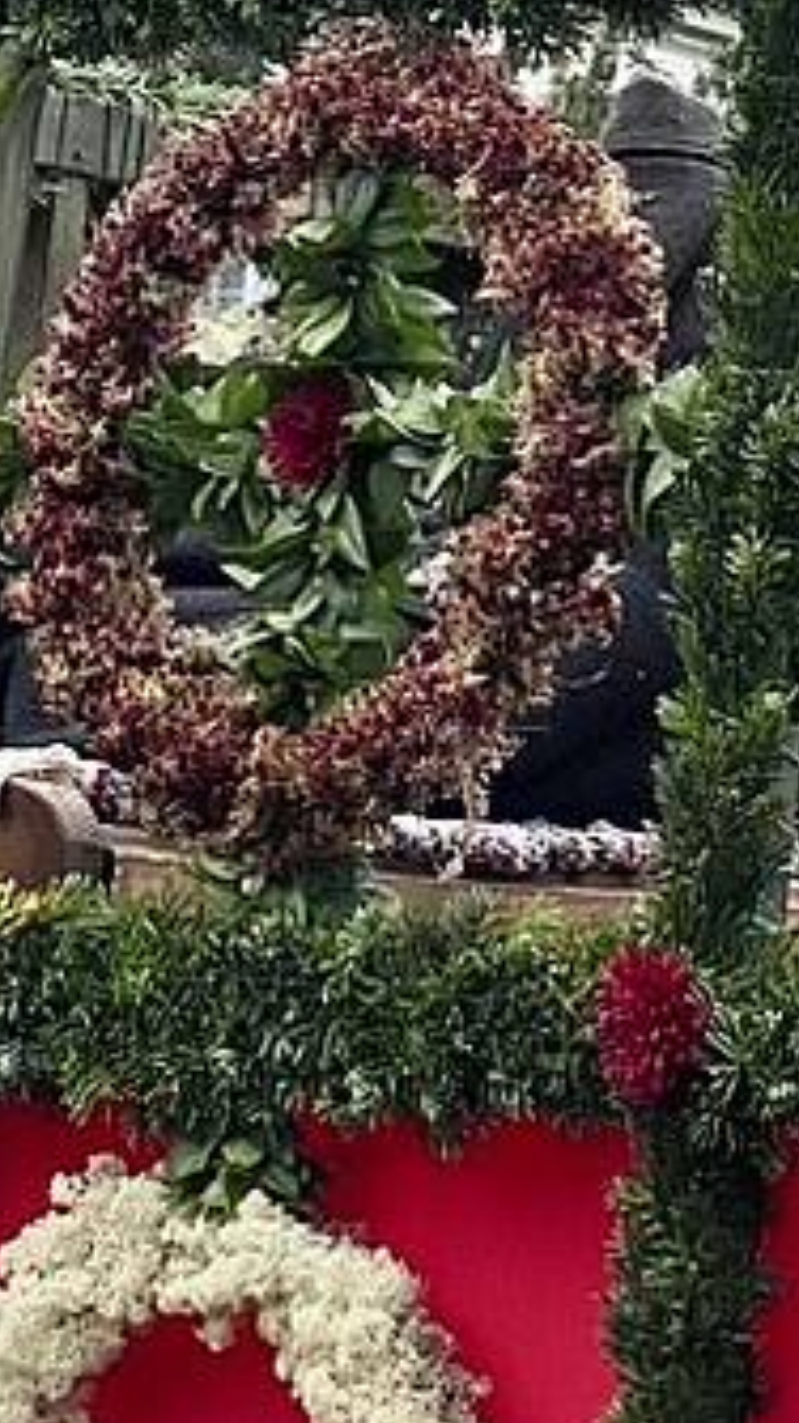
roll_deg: -2.7
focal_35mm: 158
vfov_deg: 13.1
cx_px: 931
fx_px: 5962
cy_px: -546
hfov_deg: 7.6
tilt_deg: +15.8
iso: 20
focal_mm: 6
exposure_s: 1/978
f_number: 2
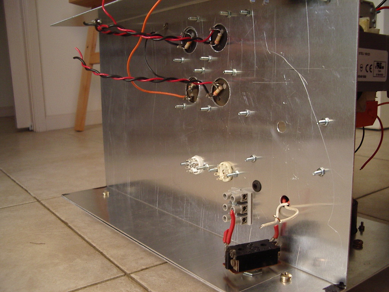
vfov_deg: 37.7
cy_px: 146
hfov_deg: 49.0
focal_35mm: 38
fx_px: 427
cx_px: 194
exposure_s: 1/40
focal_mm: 5.8
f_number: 2.6
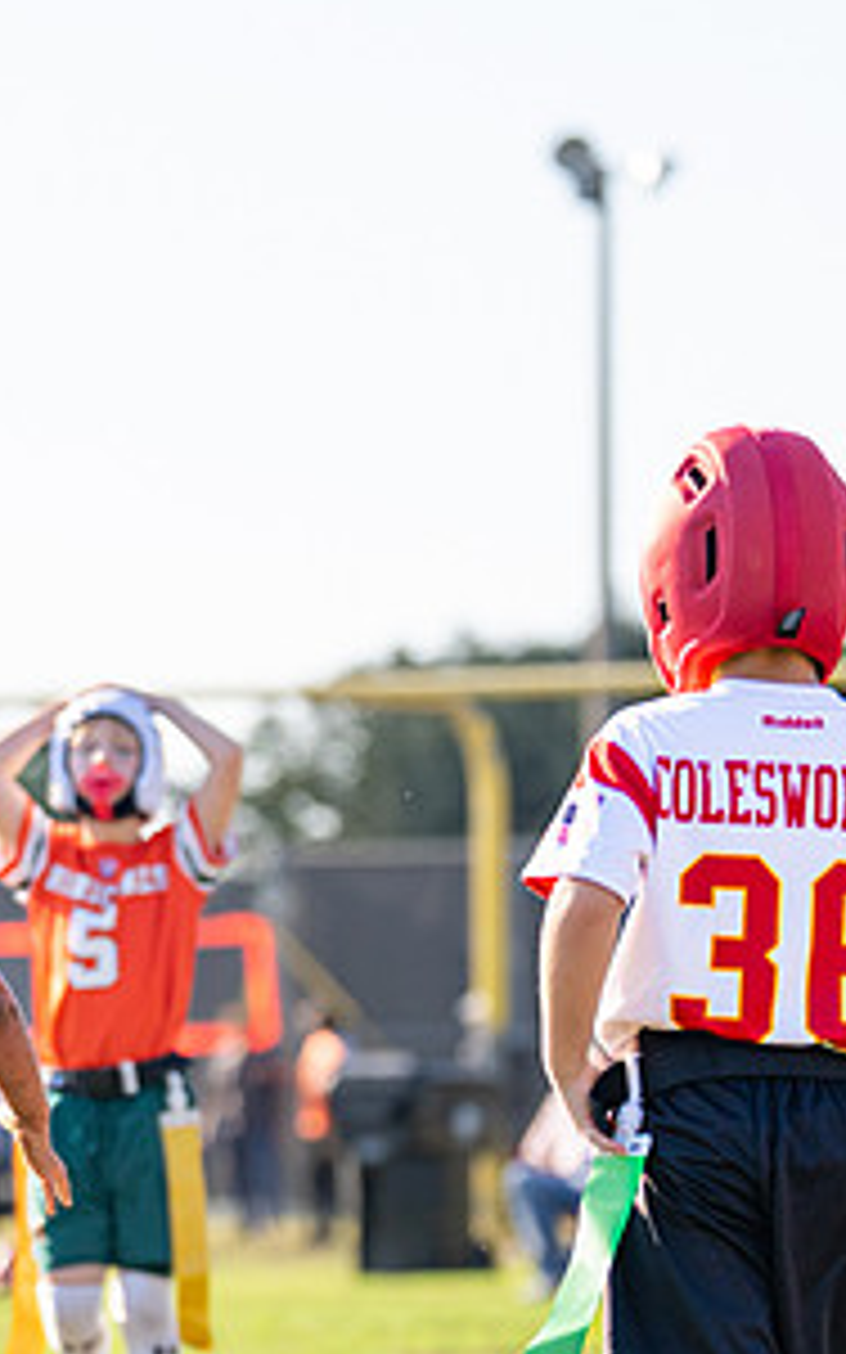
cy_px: 862
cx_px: -504
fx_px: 9891
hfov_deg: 4.9
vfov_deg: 7.8
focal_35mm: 268
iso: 250
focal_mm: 105
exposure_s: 1/2500
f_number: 2.8
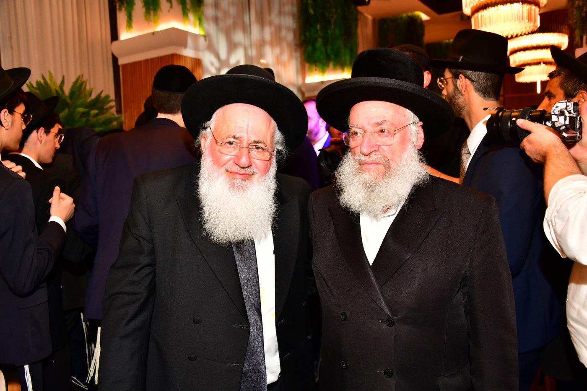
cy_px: 196
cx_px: 294
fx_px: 522
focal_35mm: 32
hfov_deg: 58.7
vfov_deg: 41.1
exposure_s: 1/160
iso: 1000
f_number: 5.6
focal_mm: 32
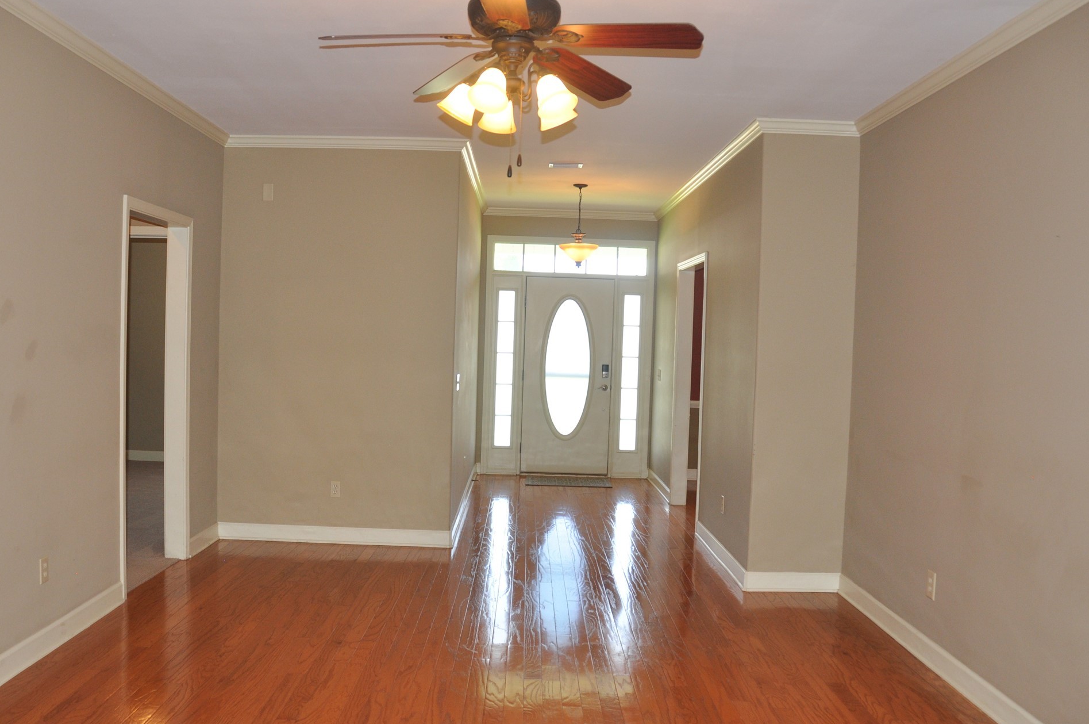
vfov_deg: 42.2
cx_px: 538
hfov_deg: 60.3
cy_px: 381
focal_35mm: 31
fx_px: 937
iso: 560
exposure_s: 1/125
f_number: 3.5
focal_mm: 18
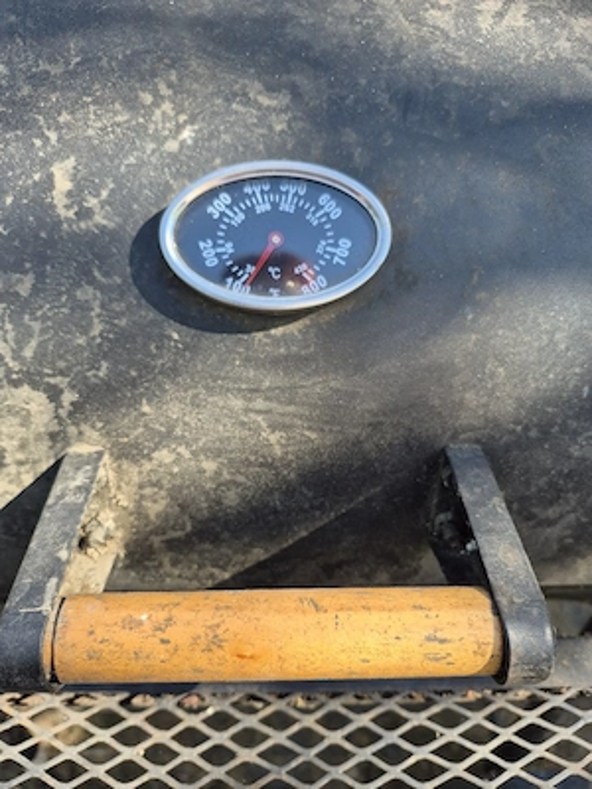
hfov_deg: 58.9
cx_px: 296
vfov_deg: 73.9
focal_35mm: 23
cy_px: 394
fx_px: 524
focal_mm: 5.4
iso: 25
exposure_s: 1/270
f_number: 1.8
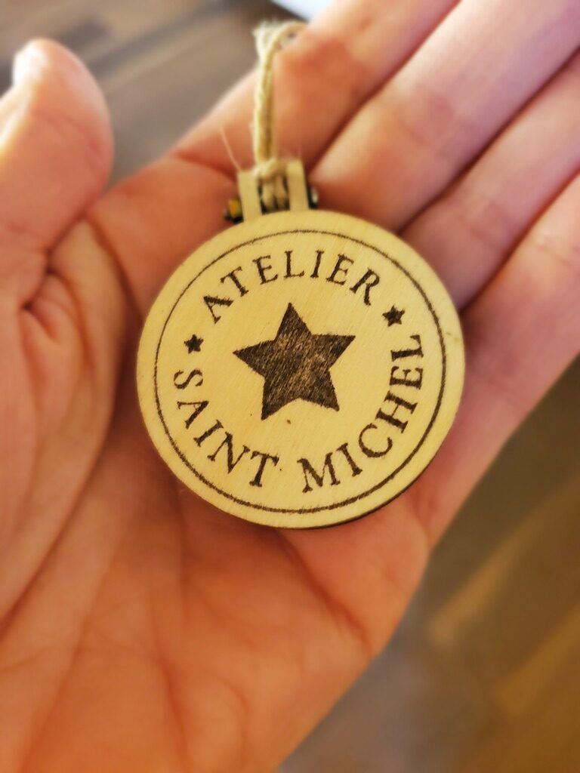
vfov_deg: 67.3
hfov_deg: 53.1
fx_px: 581
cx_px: 290
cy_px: 386
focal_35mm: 26
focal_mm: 4.3
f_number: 1.5
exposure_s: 1/30
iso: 320
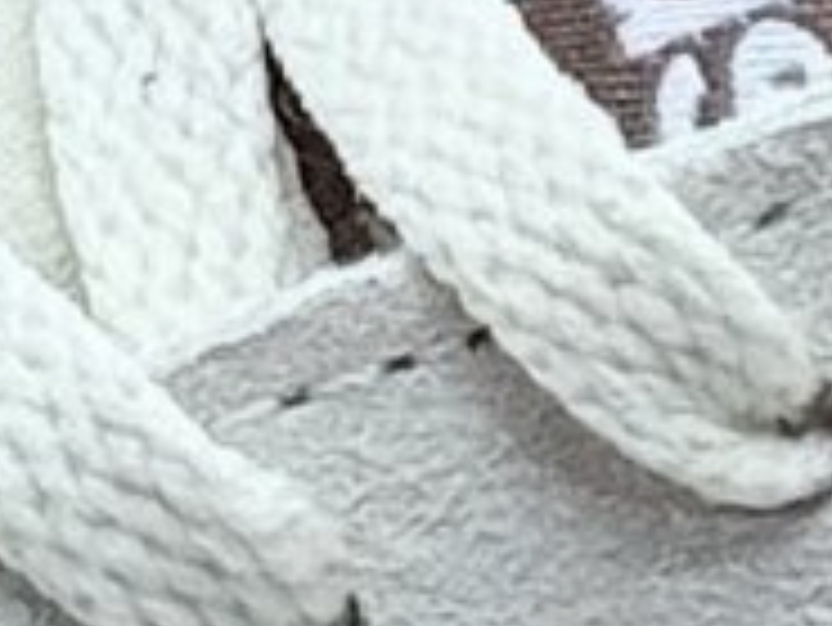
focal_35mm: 277
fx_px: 6662
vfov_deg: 5.2
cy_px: -982
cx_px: 317
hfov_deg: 7.1
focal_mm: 6.76
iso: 64
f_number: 1.78
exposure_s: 1/681
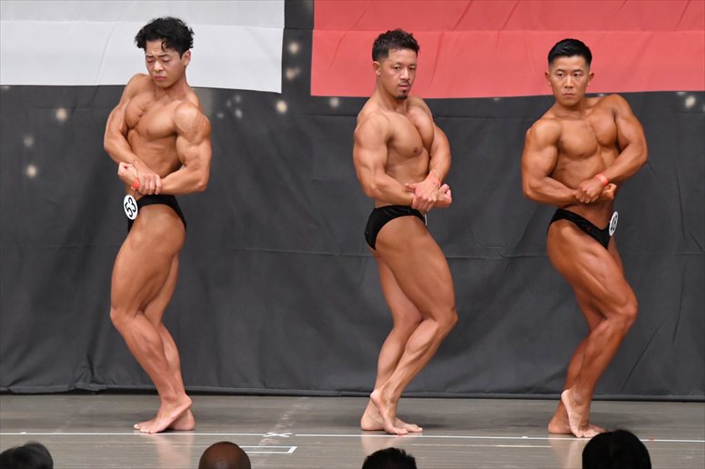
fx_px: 4698
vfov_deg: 5.7
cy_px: 234
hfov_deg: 8.6
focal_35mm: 240
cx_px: 352
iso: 6400
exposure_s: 1/400
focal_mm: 160
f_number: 5.6
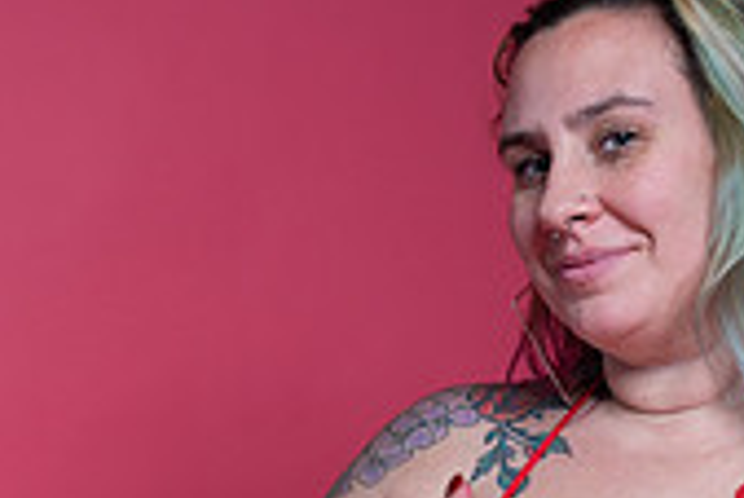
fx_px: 2482
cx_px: -31
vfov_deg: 11.0
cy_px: 725
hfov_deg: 16.6
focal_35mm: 120
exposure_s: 1/160
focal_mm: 35
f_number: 8
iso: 100
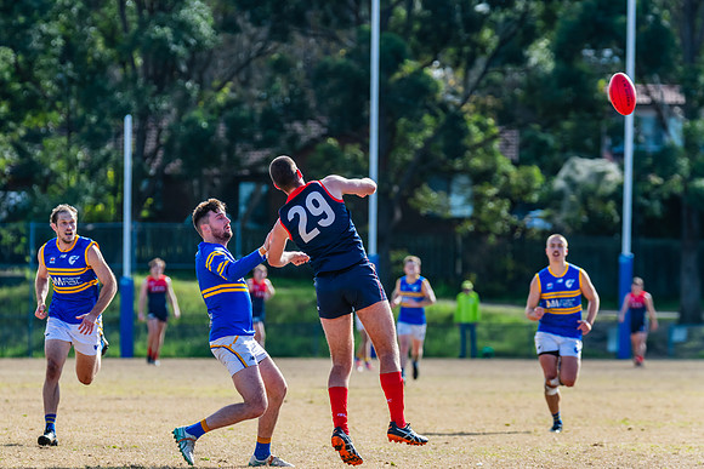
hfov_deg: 6.5
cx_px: 303
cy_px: 212
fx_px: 6198
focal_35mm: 317
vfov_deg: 4.3
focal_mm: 270
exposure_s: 1/1600
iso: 640
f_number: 5.6
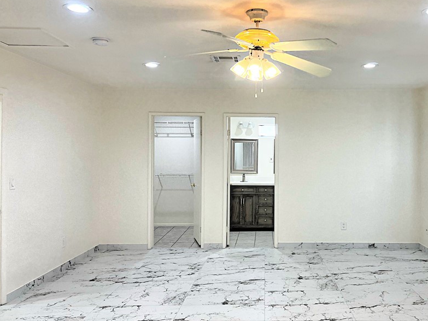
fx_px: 420
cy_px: 159
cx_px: 276
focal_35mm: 34
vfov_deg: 41.8
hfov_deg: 53.2
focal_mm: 5.7
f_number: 1.5
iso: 64
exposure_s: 1/132
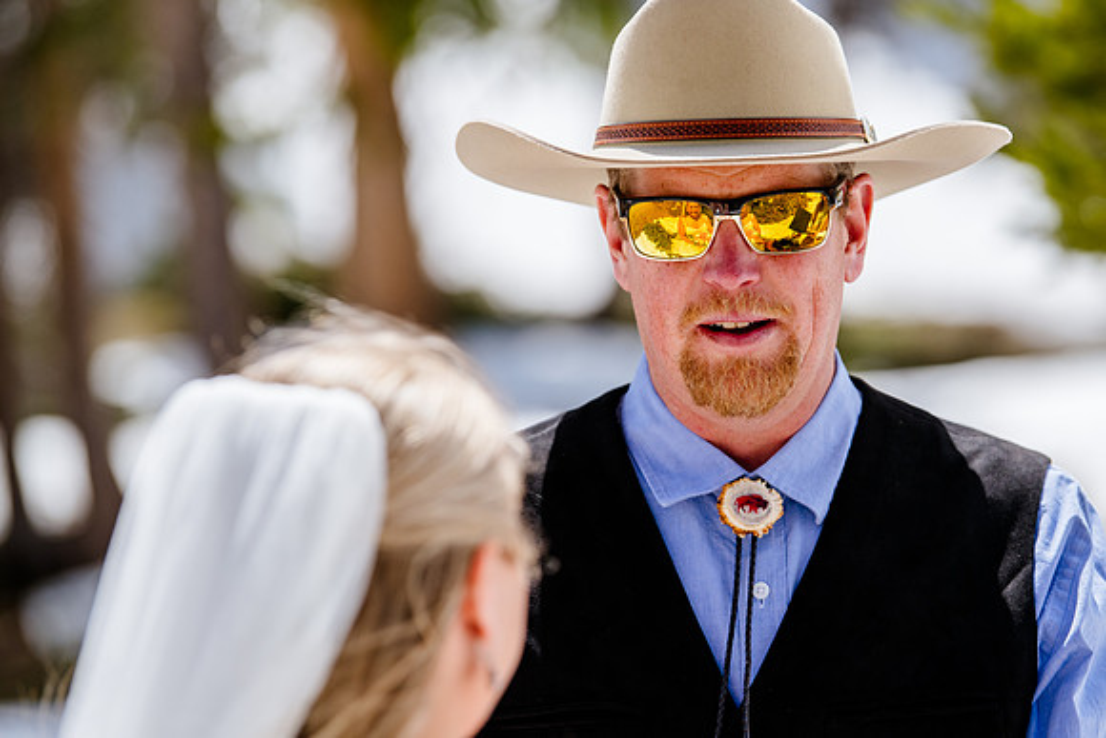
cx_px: 688
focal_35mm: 212
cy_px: 385
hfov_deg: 9.7
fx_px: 6516
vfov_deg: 6.5
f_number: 3.5
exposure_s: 1/2500
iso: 160
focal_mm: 160
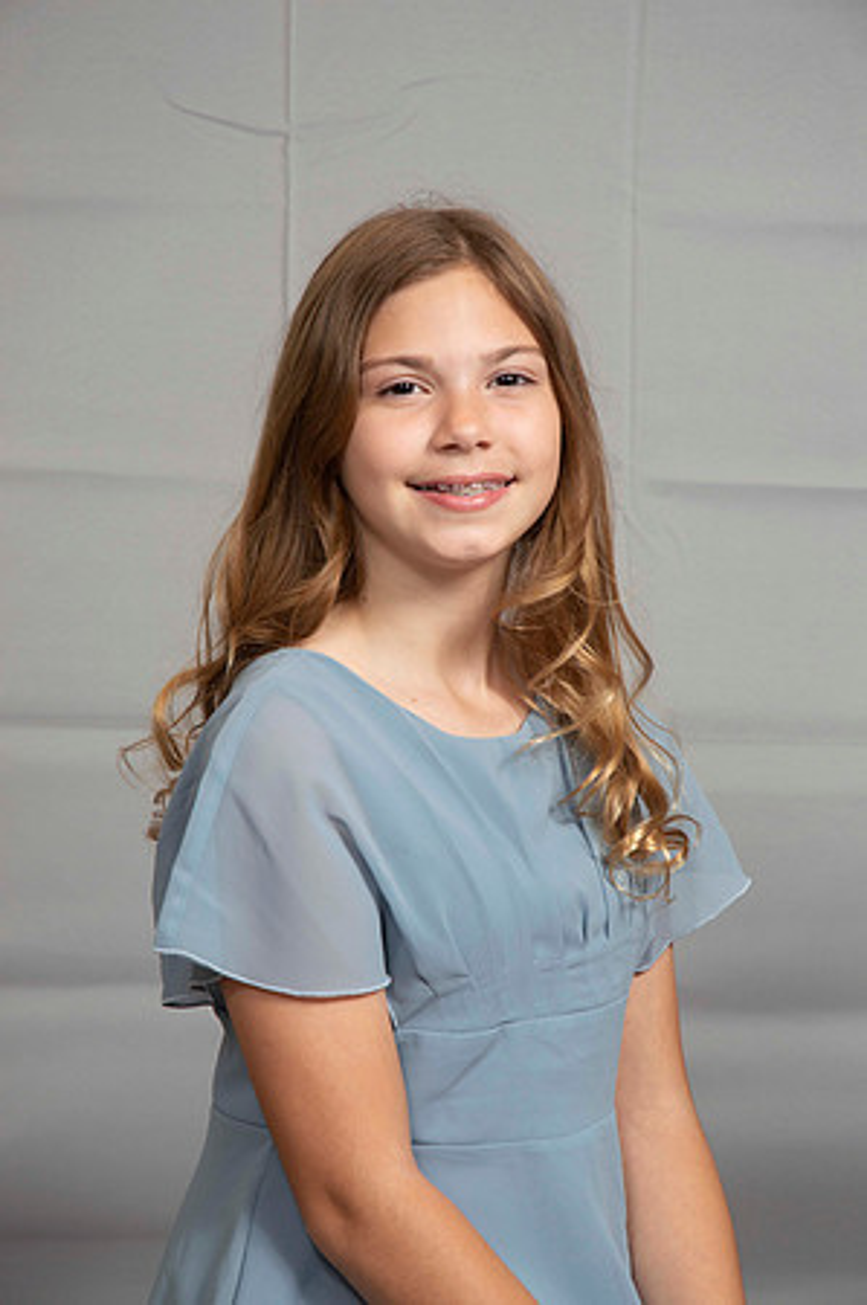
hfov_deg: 13.0
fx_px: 3802
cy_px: 652
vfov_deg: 19.5
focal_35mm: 105
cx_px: 434
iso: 100
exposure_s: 1/60
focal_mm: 70
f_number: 6.3
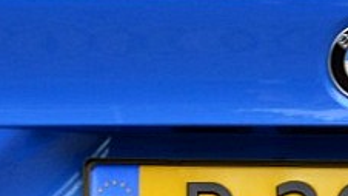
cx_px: 263
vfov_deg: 3.1
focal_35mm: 395
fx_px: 3642
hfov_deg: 5.5
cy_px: 230
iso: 400
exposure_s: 1/200
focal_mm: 35
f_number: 10
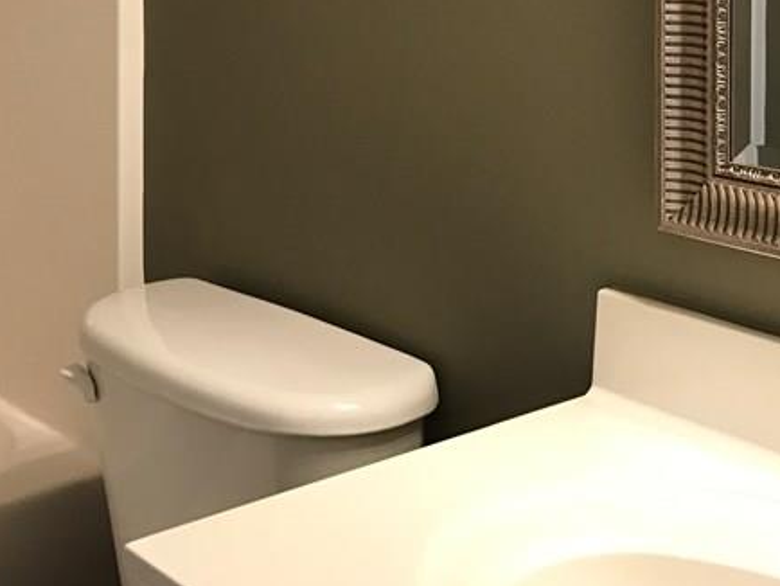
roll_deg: +0.6
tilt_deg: -2.0
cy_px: -67
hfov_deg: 29.0
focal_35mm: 66
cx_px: 212
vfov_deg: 21.1
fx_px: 1488
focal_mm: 3.99
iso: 32
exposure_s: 1/24
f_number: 1.8
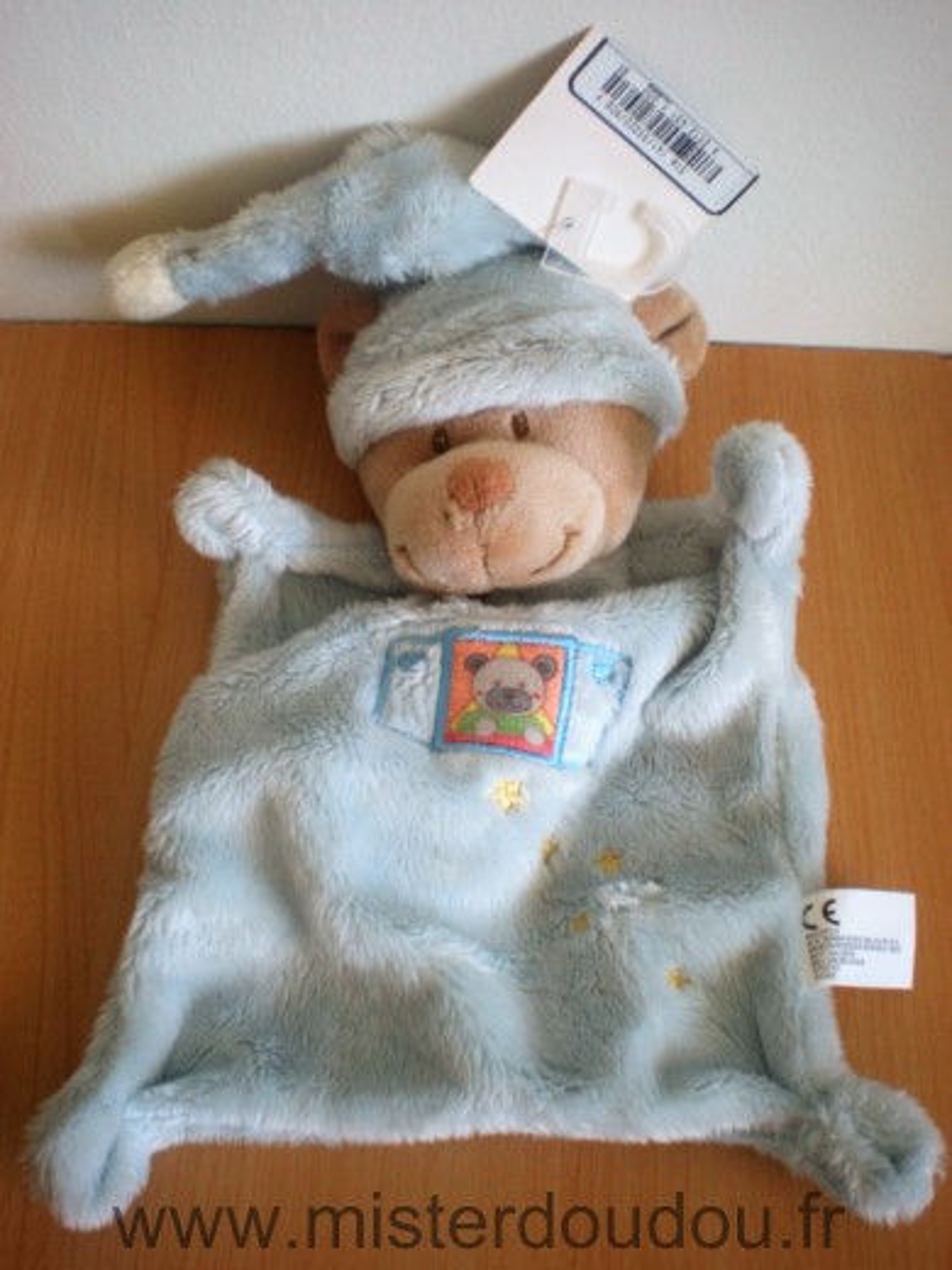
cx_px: 476
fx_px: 1393
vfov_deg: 49.0
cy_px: 635
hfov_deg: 37.7
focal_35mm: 38
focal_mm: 6.3
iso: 158
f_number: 3.1
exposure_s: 1/56.8
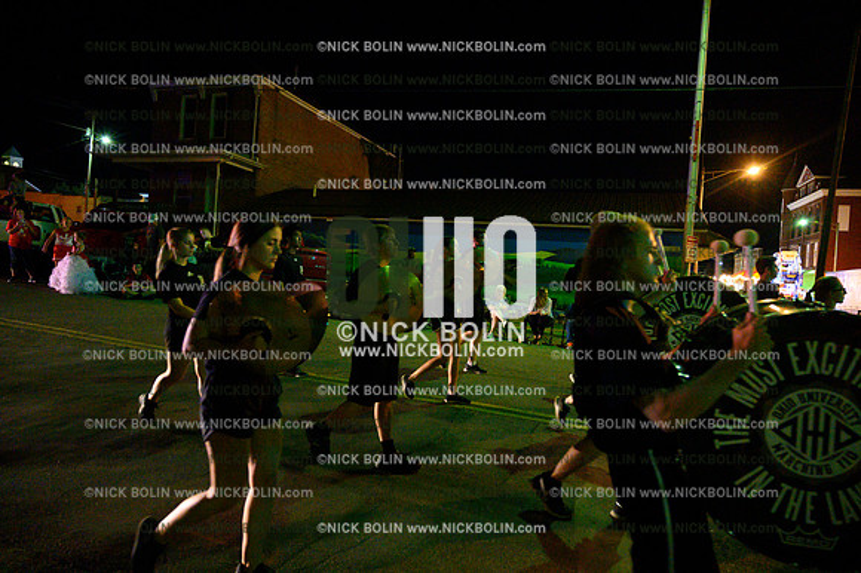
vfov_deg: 53.1
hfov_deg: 73.8
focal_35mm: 24
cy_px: 286
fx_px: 574
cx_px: 430
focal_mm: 24
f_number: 4
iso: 32000
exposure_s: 1/125
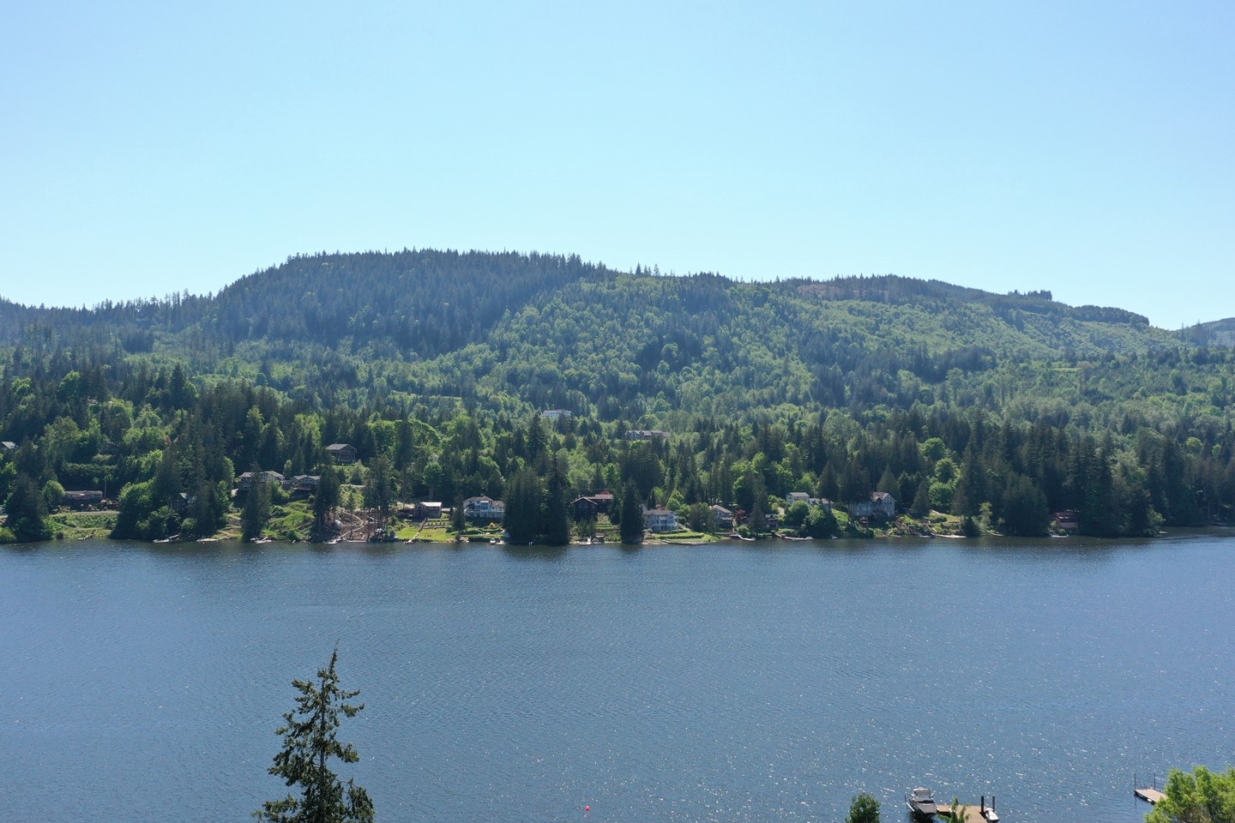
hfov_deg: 57.2
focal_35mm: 33
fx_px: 1132
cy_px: 432
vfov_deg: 40.0
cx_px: 632
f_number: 5
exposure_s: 1/640
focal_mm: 10.26
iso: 100
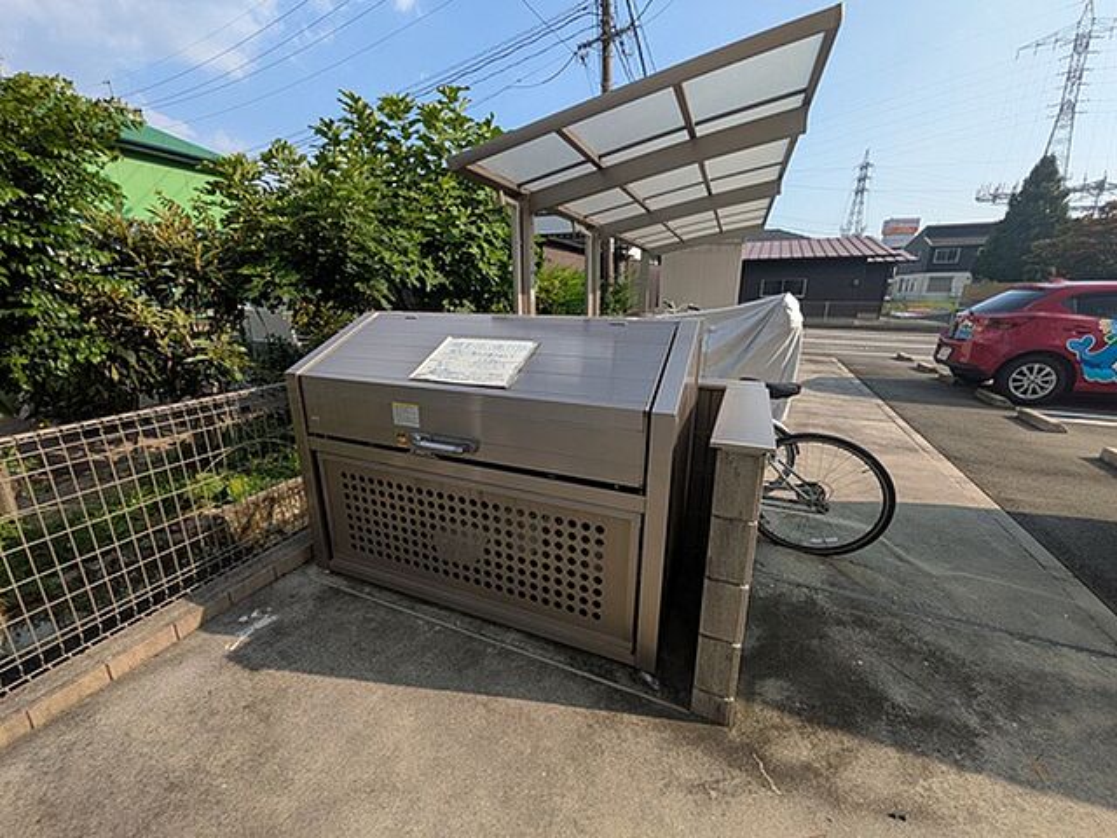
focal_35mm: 14
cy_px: 419
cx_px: 558
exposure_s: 1/1300
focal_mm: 1.85
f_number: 2.2
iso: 50
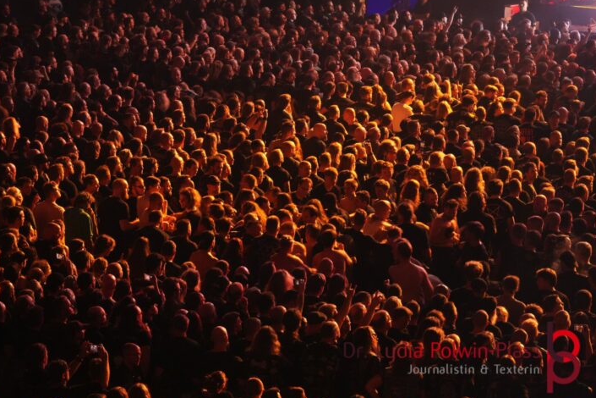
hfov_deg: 14.0
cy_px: 207
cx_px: 288
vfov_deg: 9.3
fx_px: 2433
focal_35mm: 147
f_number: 5.6
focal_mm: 90
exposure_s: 1/50
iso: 6400
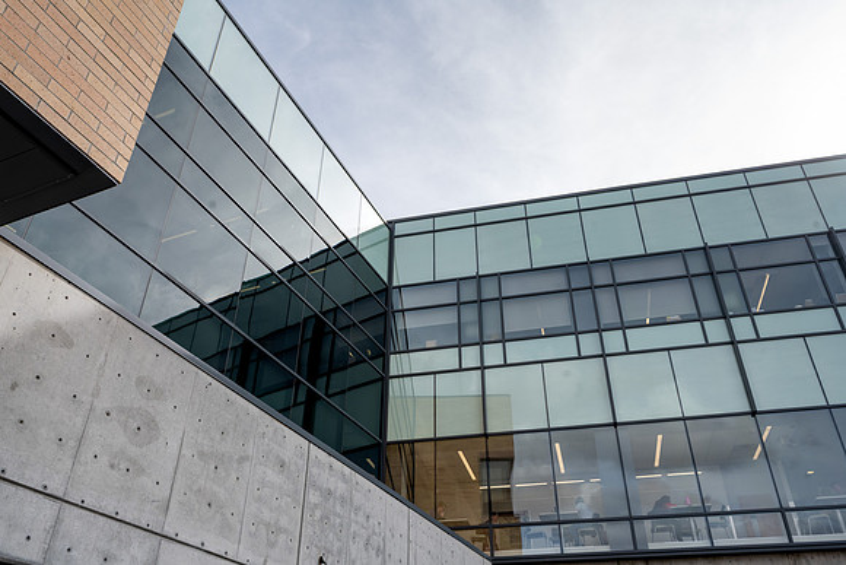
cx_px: 423
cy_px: 282
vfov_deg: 47.2
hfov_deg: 66.4
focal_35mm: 28
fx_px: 646
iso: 125
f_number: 9
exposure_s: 1/320
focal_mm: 27.5
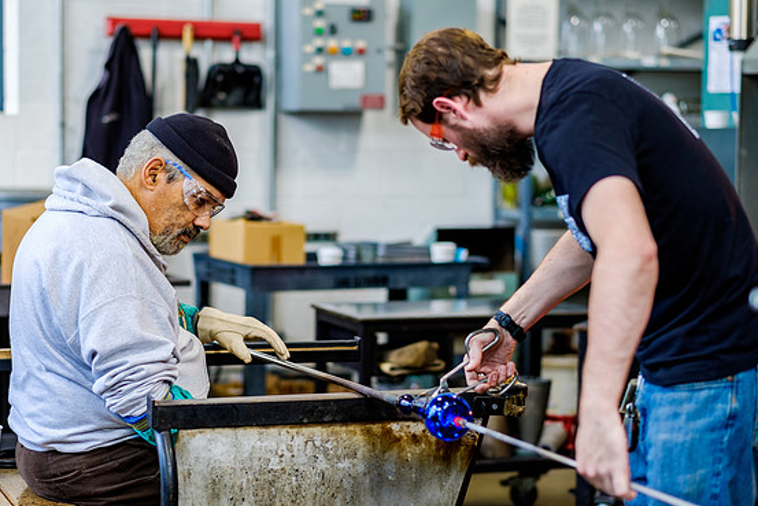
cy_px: 257
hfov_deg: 22.4
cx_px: 365
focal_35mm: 91
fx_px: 1916
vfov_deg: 15.0
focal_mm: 56
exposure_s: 1/125
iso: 200
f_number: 1.6
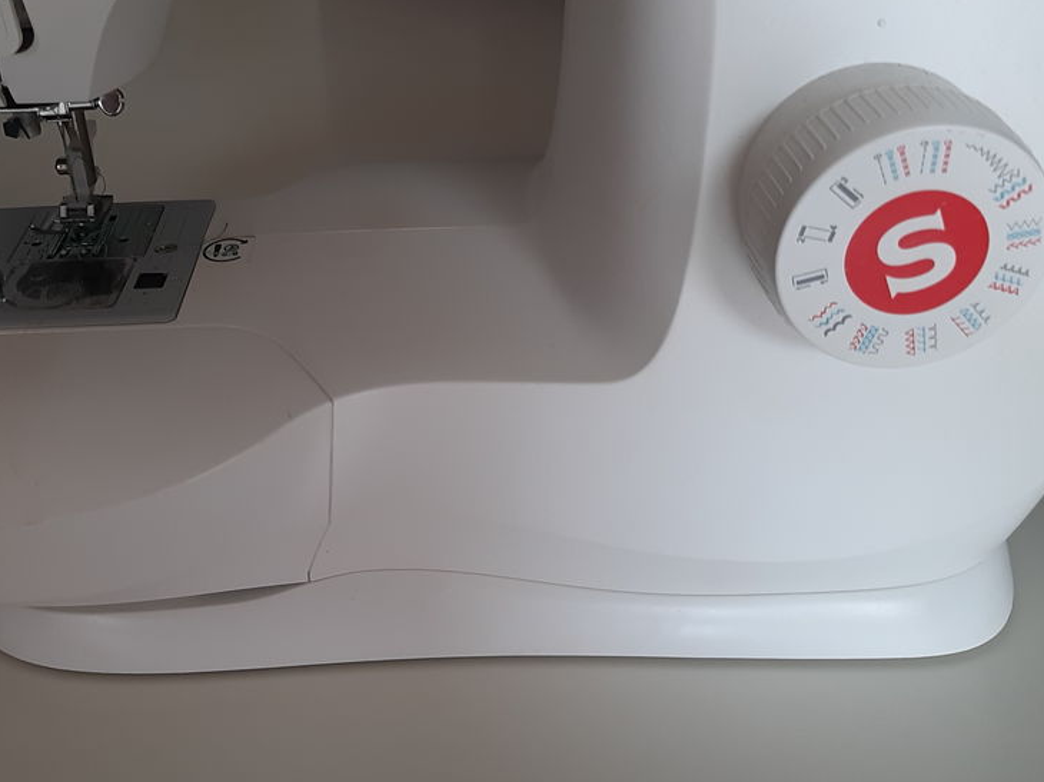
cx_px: 458
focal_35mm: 37
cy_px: 267
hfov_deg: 50.0
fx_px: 1116
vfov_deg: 38.3
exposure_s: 1/100
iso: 64
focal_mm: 3.93
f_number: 1.7
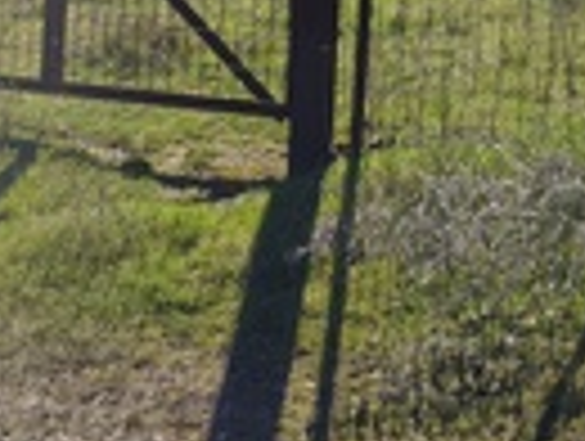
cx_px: 1012
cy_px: -412
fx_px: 1524
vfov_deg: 14.1
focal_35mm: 90
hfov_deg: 17.9
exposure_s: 1/140
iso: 50
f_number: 1.65
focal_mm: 6.14
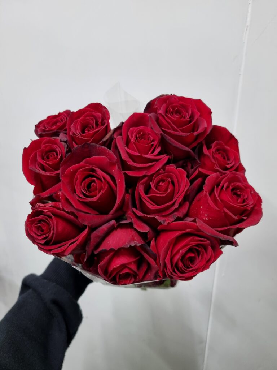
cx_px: 138
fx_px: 277
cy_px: 185
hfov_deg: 53.1
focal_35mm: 26
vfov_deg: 67.3
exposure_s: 1/40
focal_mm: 5.4
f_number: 1.8
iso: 200
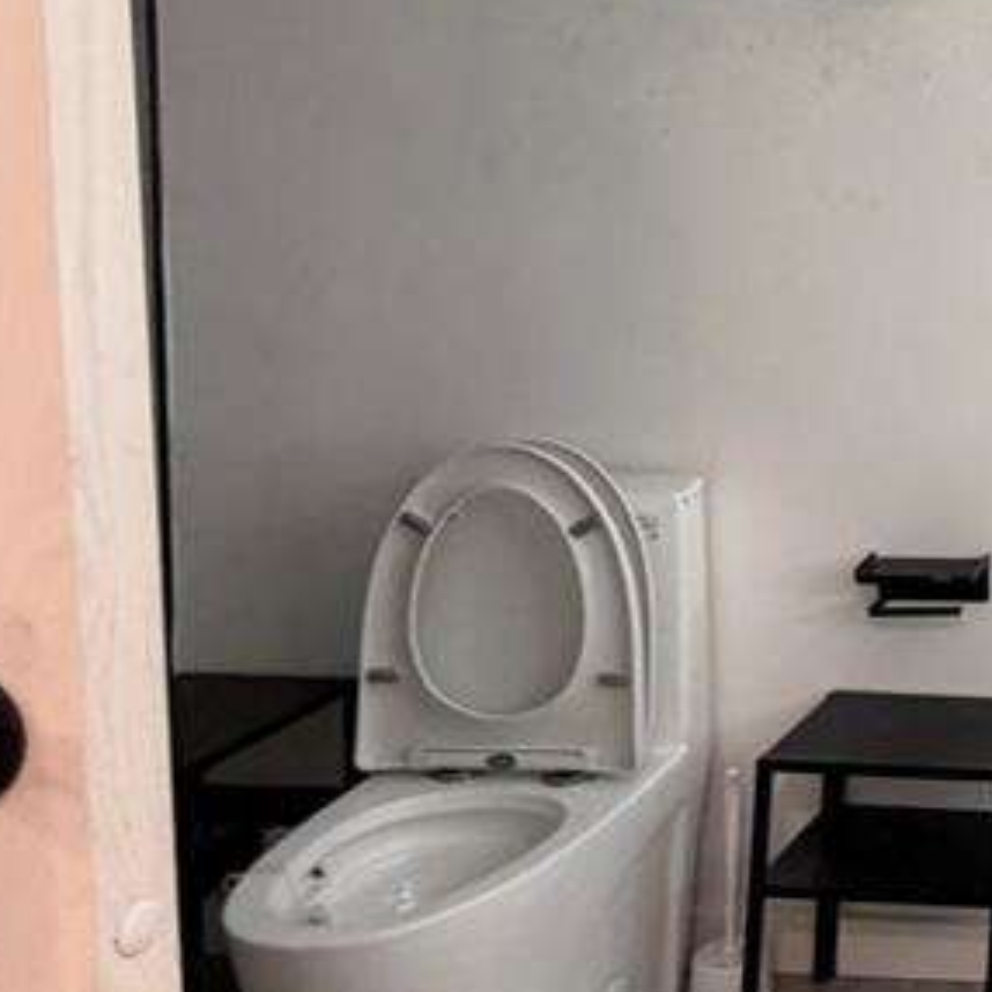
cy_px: 267
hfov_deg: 25.5
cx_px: 1453
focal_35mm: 52
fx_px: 1686
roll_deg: -2.7
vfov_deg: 32.3
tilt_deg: -3.4
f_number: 2.2
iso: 200
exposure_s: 1/60
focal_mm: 2.22
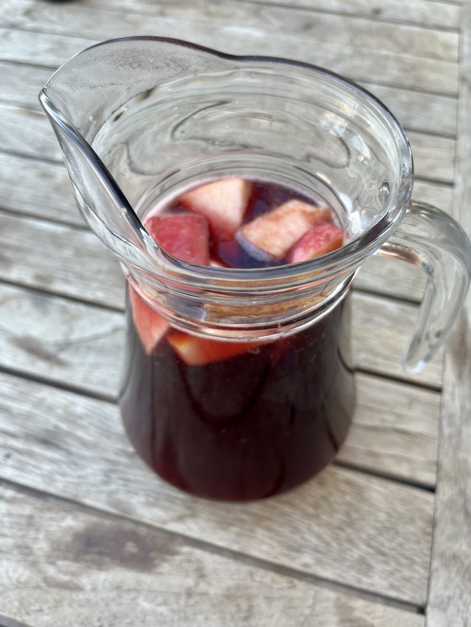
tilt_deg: -58.1
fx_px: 472
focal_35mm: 26
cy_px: 314
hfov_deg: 53.1
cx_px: 236
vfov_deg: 67.3
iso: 50
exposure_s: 1/122
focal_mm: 5.1
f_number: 1.6
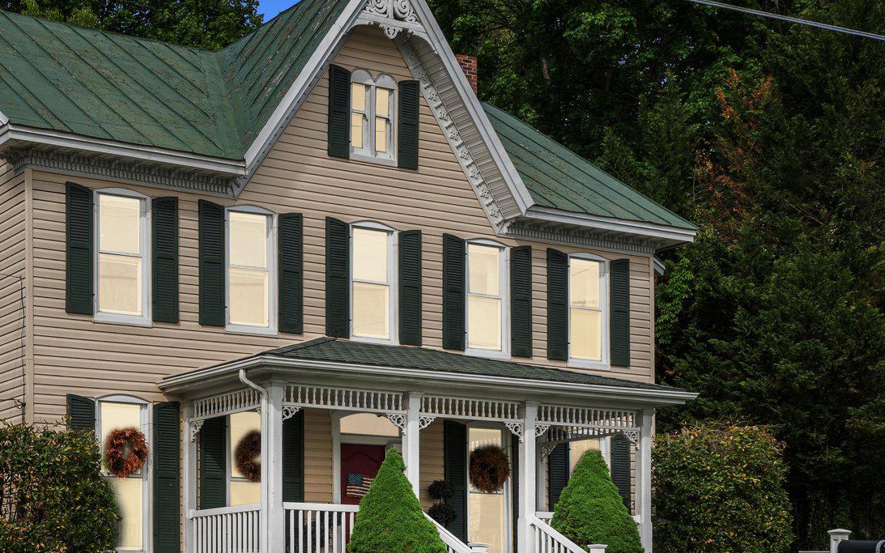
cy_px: 313
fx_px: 1519
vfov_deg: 20.6
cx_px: 134
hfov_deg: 31.3
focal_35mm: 63
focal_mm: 33
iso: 400
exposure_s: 1/800
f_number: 7.1
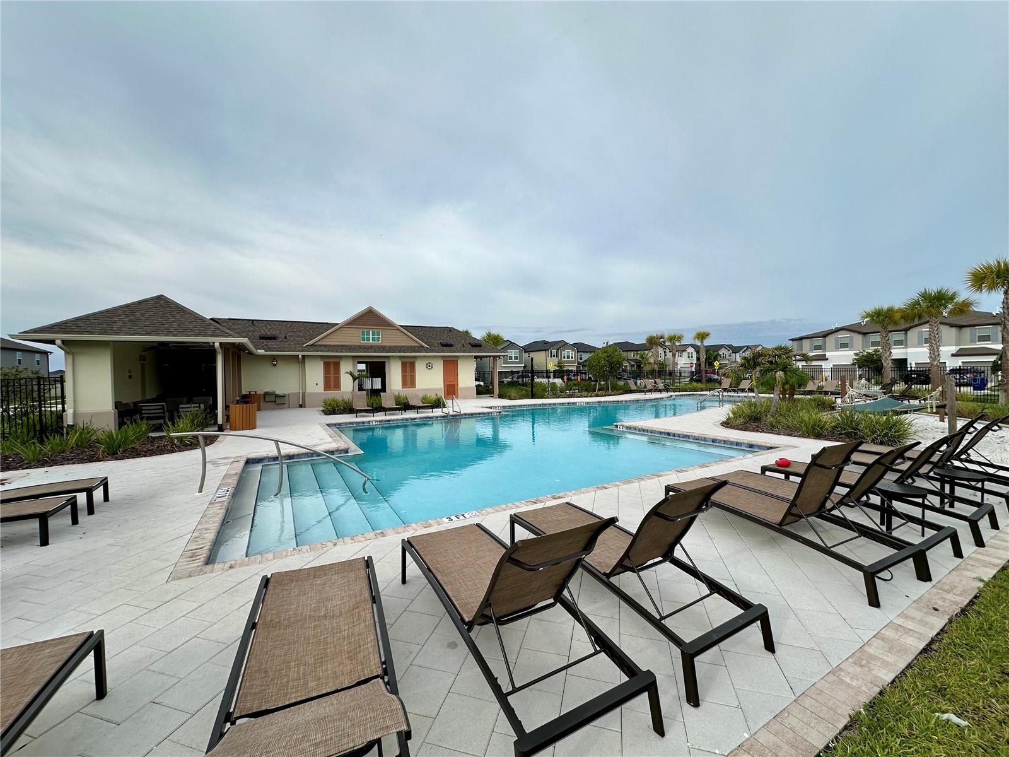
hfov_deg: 102.1
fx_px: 408
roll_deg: +1.3
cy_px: 378
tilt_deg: -0.1
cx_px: 504
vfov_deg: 85.7
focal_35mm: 14
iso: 50
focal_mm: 2.22
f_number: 2.2
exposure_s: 1/1319
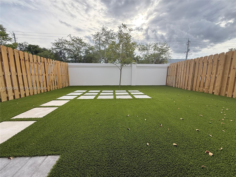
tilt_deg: -8.9
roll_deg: +0.1
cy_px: 88
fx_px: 95
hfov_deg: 102.1
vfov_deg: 85.7
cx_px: 118
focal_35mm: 14
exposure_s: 1/486
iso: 64
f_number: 2.2
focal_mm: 2.22
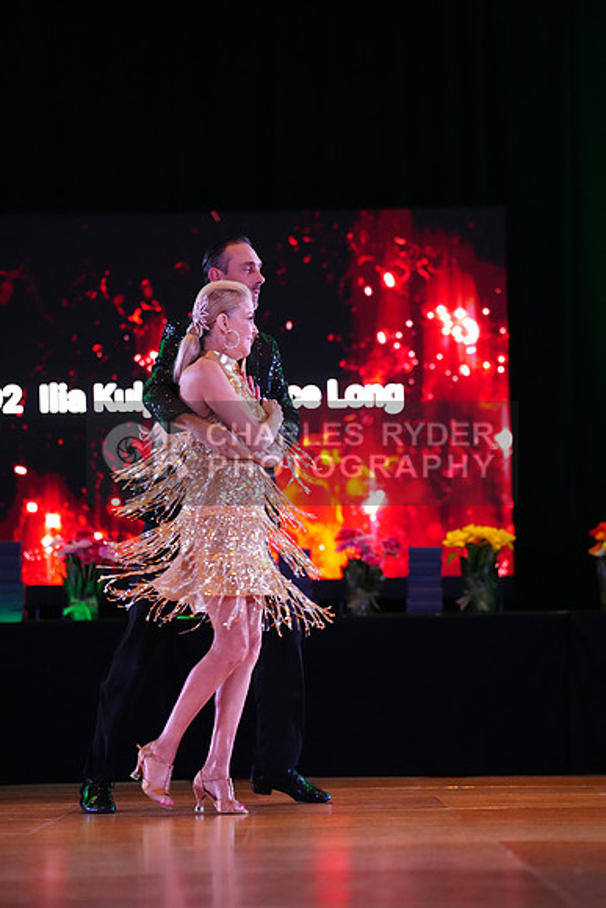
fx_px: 3482
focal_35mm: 138
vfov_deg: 14.9
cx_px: 303
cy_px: 454
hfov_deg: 9.9
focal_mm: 138
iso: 6400
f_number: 2.8
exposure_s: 1/400
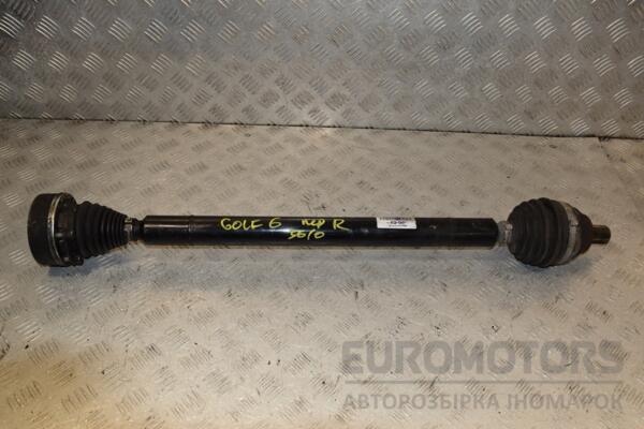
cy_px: 214
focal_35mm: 32
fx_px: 563
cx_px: 322
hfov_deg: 59.5
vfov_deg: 41.7
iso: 800
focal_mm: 21
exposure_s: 1/200
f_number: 9
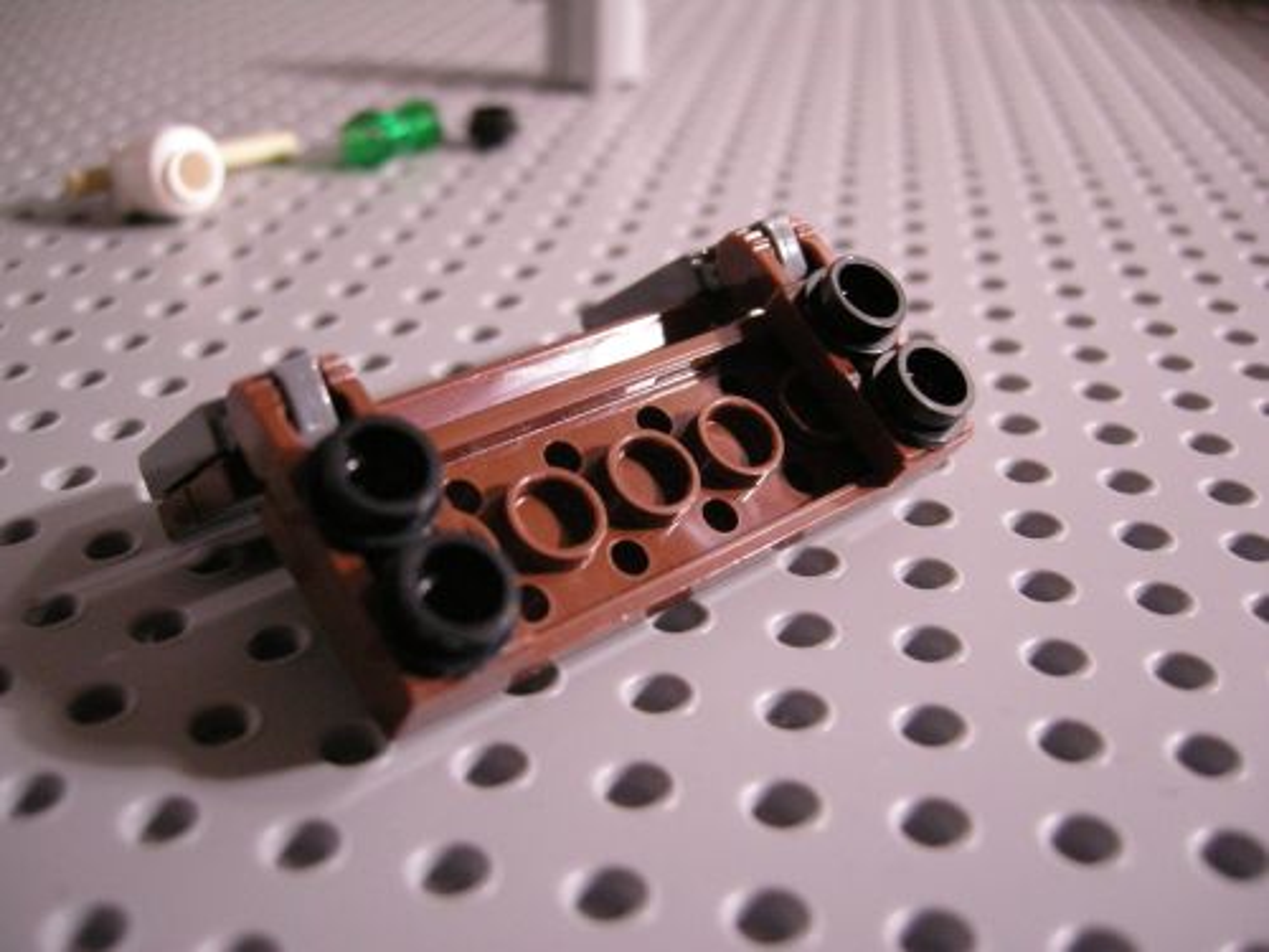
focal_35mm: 36
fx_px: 1320
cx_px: 634
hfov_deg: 51.4
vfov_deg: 39.7
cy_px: 476
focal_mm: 7.5
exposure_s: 1/19.7
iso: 400
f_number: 2.7
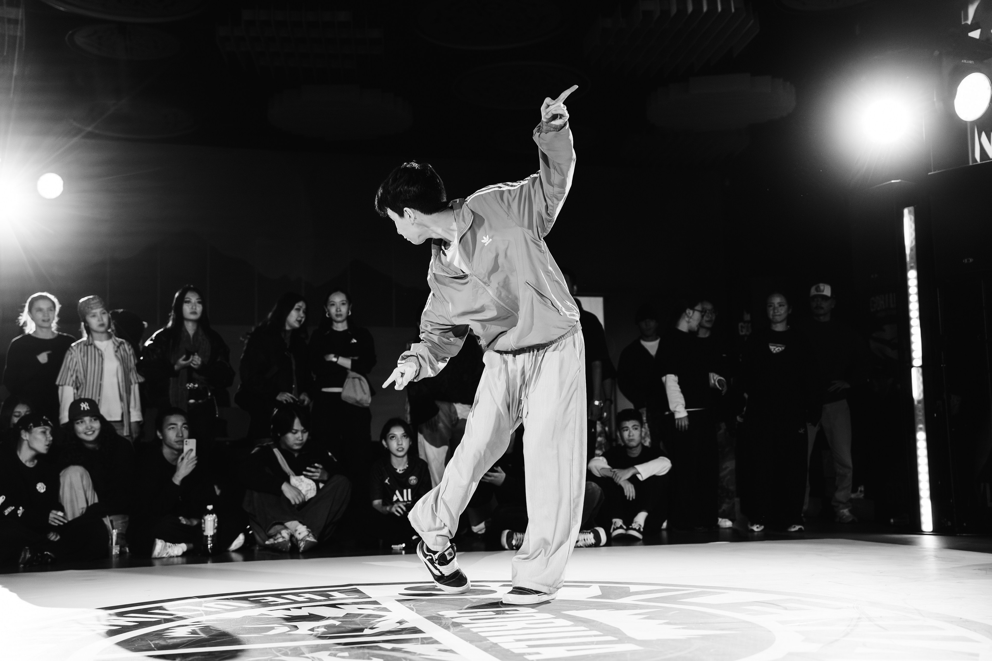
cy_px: 330
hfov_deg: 45.4
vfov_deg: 31.2
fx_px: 1185
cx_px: 496
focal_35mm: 43
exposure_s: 1/800
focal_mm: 43
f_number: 2.8
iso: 3200
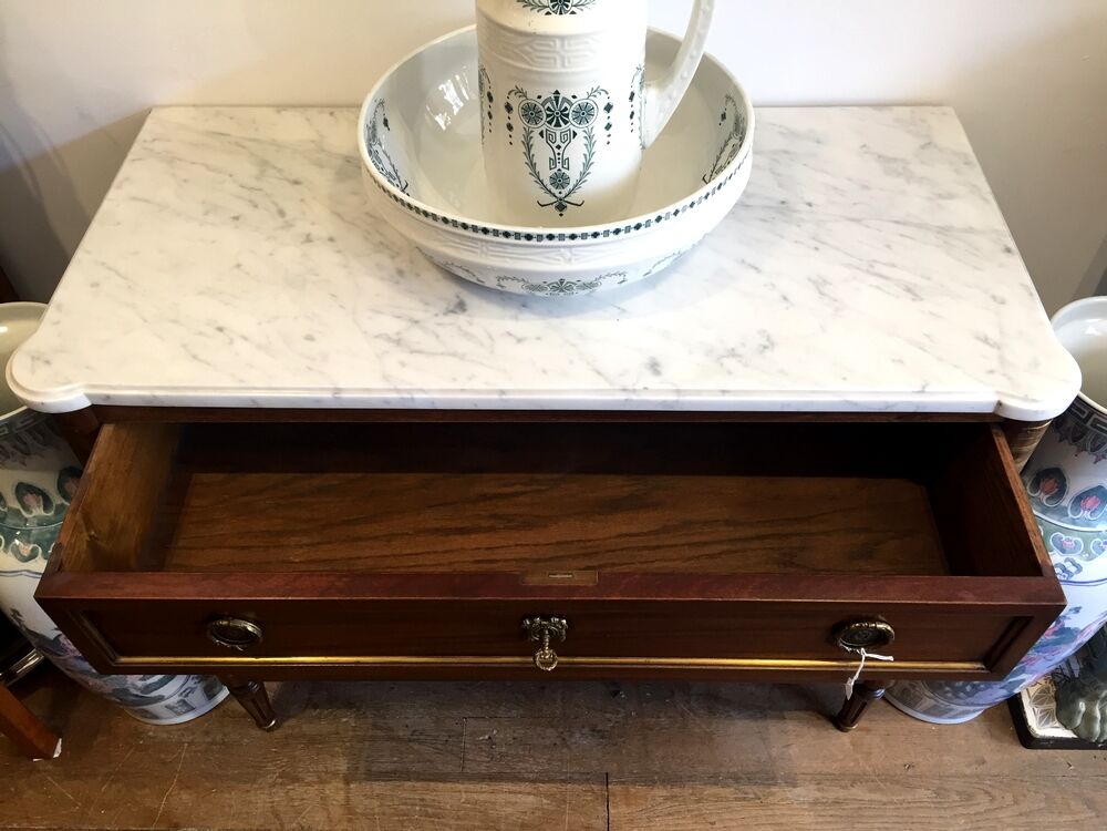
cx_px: 554
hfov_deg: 61.7
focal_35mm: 29
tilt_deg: -48.6
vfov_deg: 48.2
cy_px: 416
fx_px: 927
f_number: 2.2
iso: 50
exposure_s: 1/33
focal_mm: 4.15
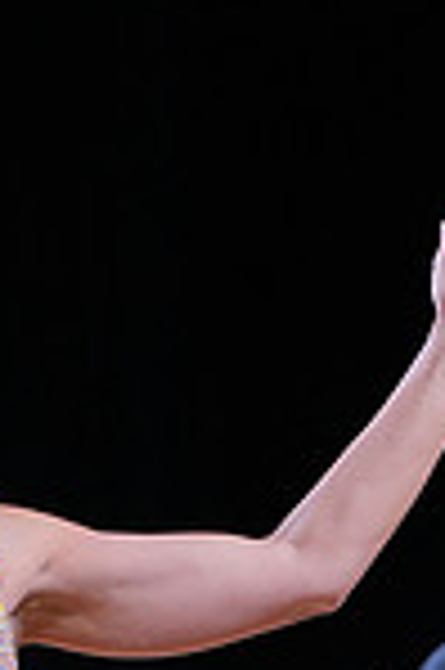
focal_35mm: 459
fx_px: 8530
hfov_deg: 3.0
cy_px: 994
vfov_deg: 4.5
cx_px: -92
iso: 2000
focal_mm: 118
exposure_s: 1/400
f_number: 5.6
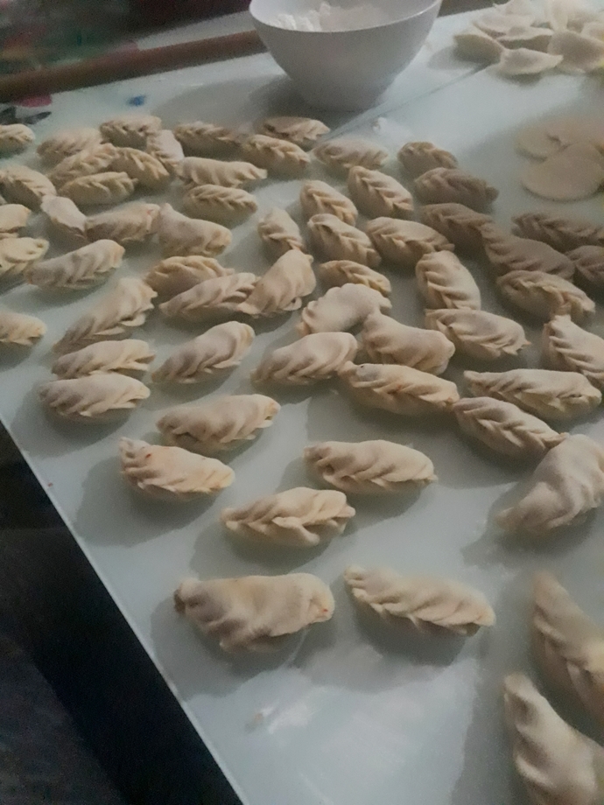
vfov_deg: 65.3
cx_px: 302
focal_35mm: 27
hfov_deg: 51.4
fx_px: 628
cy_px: 402
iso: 800
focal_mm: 3.6
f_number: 1.9
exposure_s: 1/17
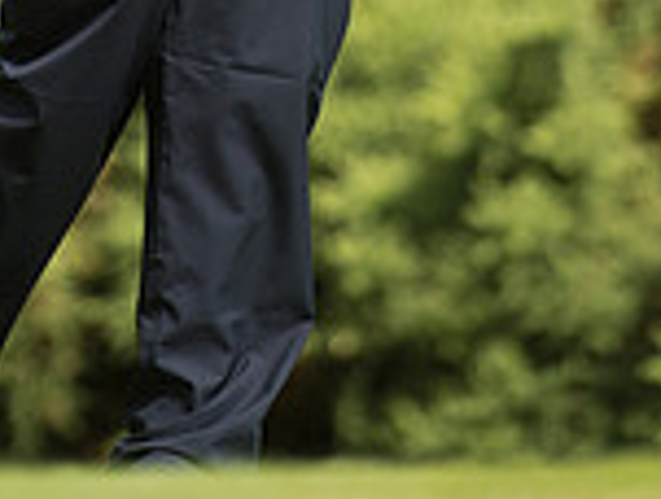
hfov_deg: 1.2
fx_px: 32807
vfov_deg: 0.9
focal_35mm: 1714
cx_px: 48
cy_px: -425
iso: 800
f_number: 5.6
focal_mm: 600
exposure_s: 1/1250
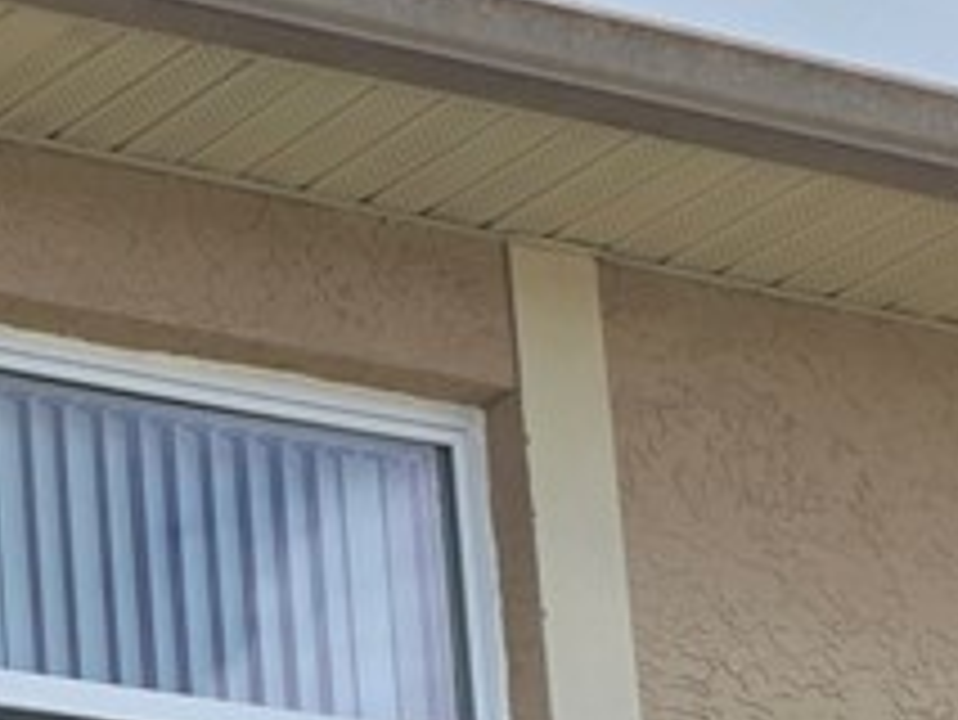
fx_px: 4790
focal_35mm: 173
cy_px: 1886
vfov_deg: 7.8
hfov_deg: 10.0
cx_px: -1313
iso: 80
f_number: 1.7
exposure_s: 1/3203
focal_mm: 6.3
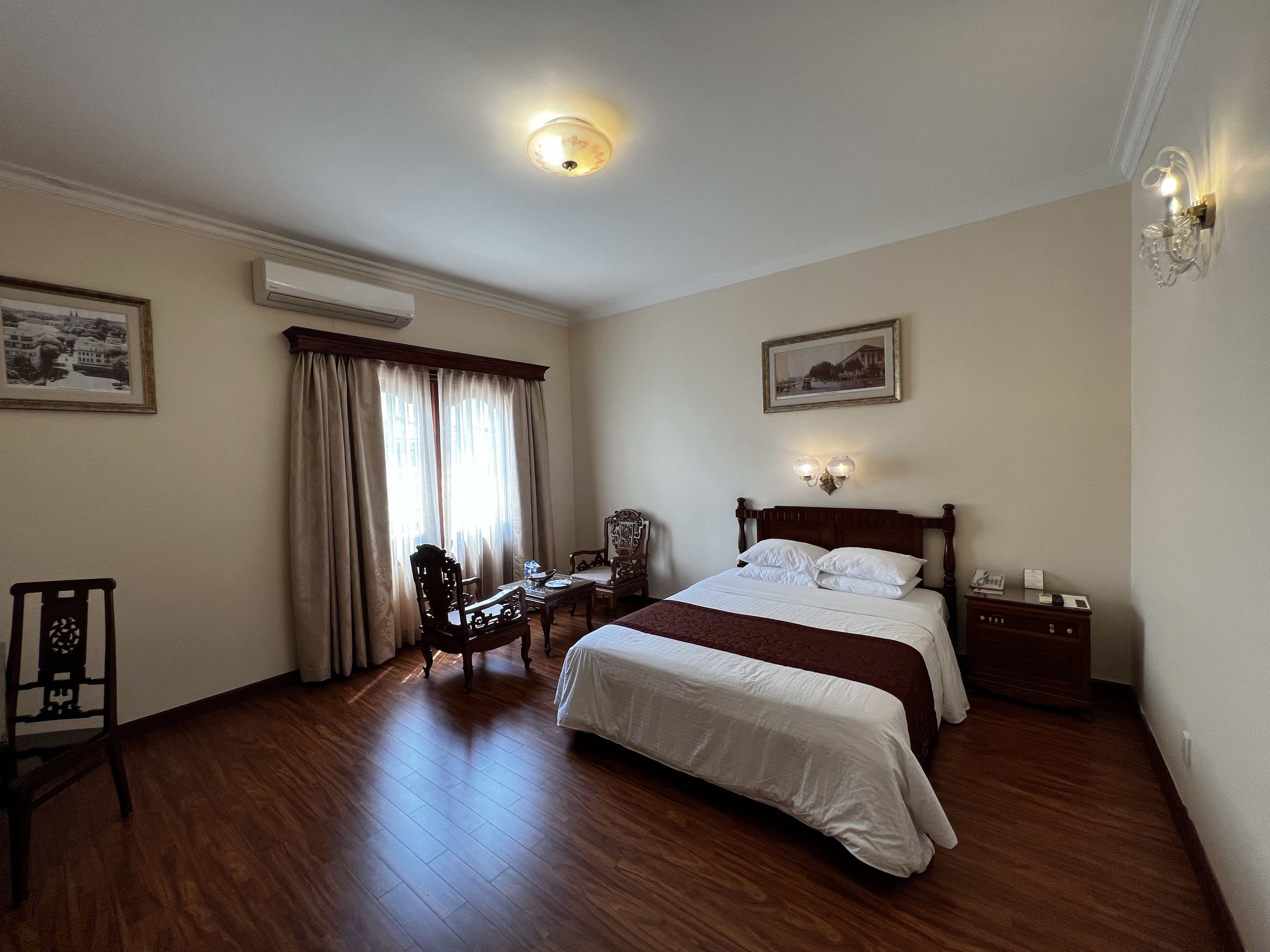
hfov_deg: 106.2
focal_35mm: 13
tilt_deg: -2.4
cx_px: 635
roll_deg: +2.0
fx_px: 477
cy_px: 476
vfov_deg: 89.9
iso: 80
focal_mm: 1.57
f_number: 1.8
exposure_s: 1/100
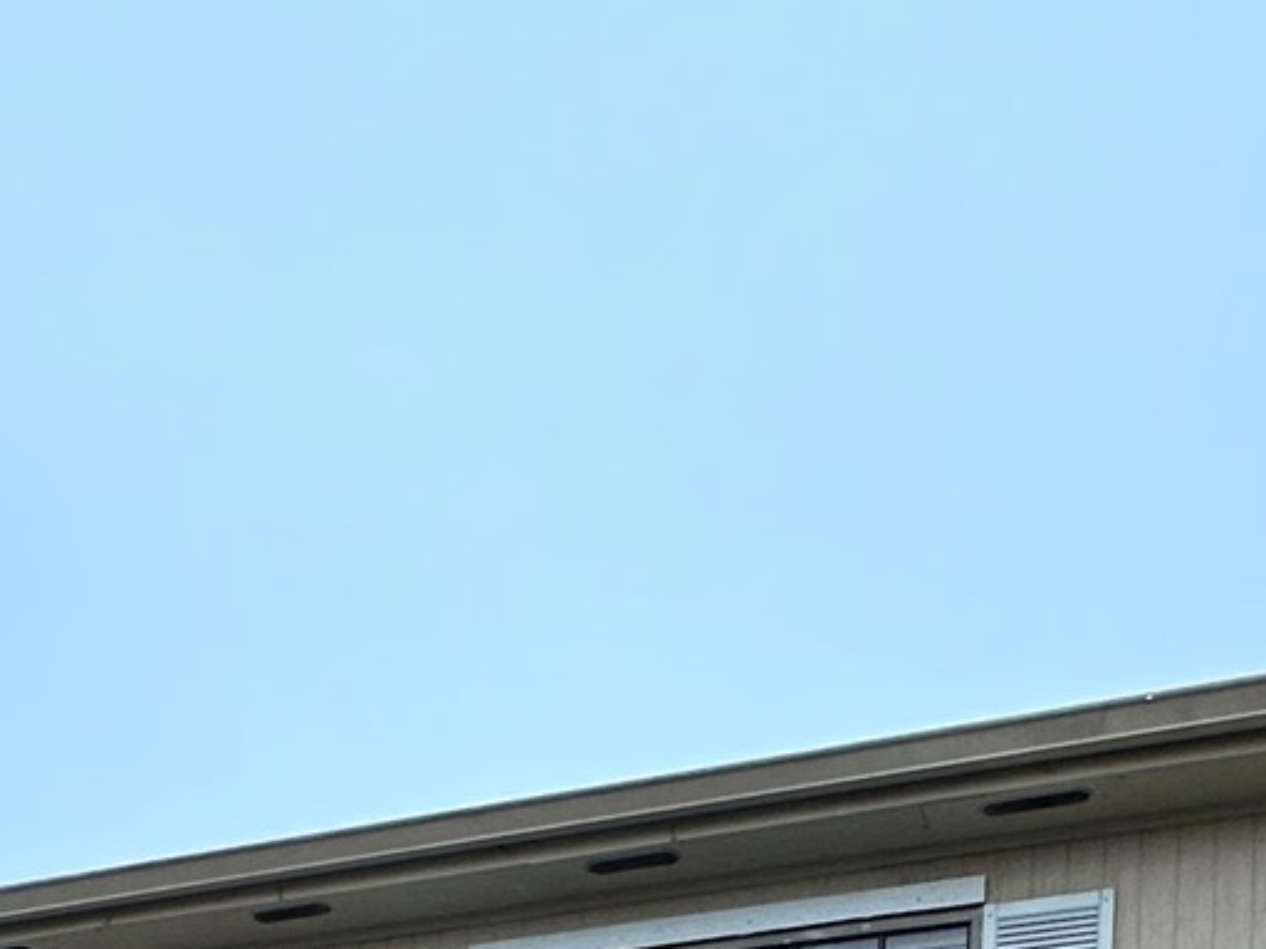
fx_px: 2048
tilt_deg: +6.7
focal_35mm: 56
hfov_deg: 33.8
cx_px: 351
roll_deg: -5.0
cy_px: 1656
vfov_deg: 19.9
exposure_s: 1/99
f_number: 2.2
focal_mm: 2.22
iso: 100
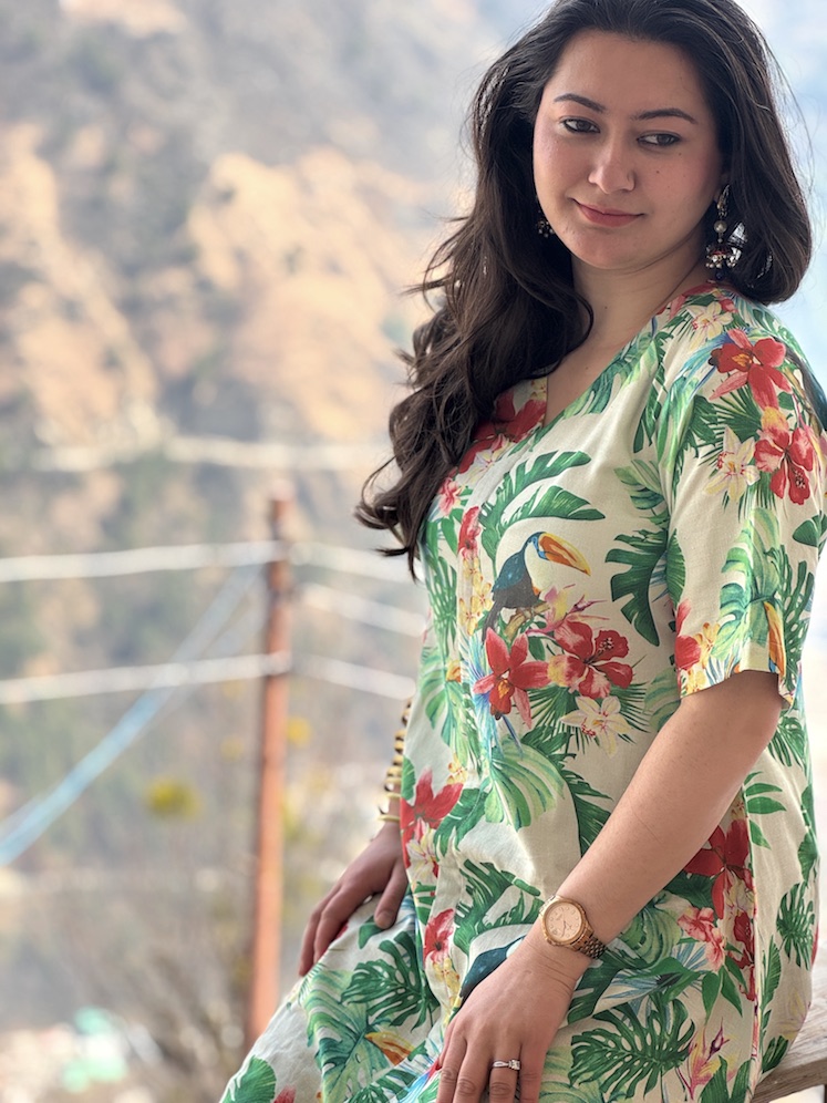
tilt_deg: -10.0
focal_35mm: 77
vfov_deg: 25.3
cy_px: 552
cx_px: 414
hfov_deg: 19.1
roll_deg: -0.1
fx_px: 2453
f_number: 2.8
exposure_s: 1/165
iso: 25
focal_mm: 9
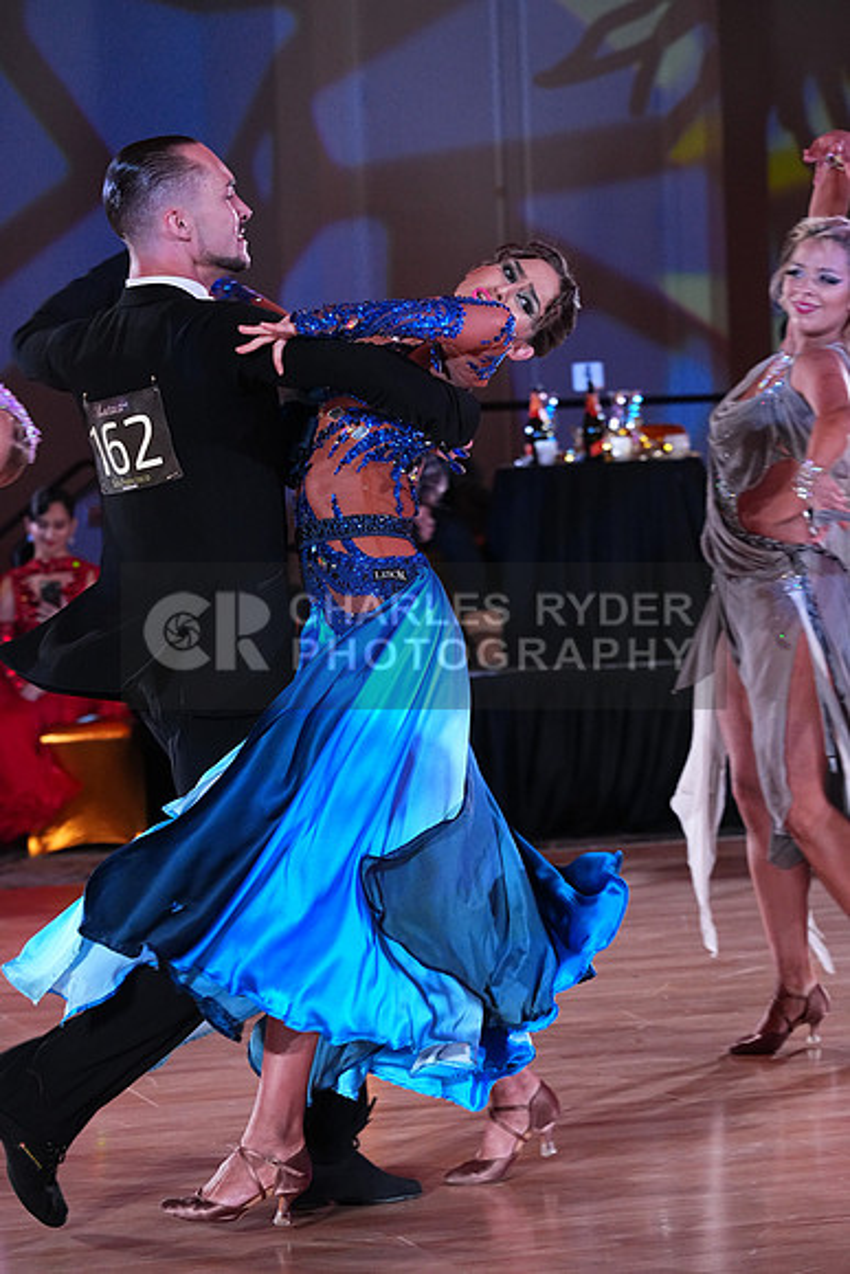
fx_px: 3716
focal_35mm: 105
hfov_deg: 13.0
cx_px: 425
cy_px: 637
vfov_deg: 19.5
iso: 5000
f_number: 5
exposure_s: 1/400
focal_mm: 105
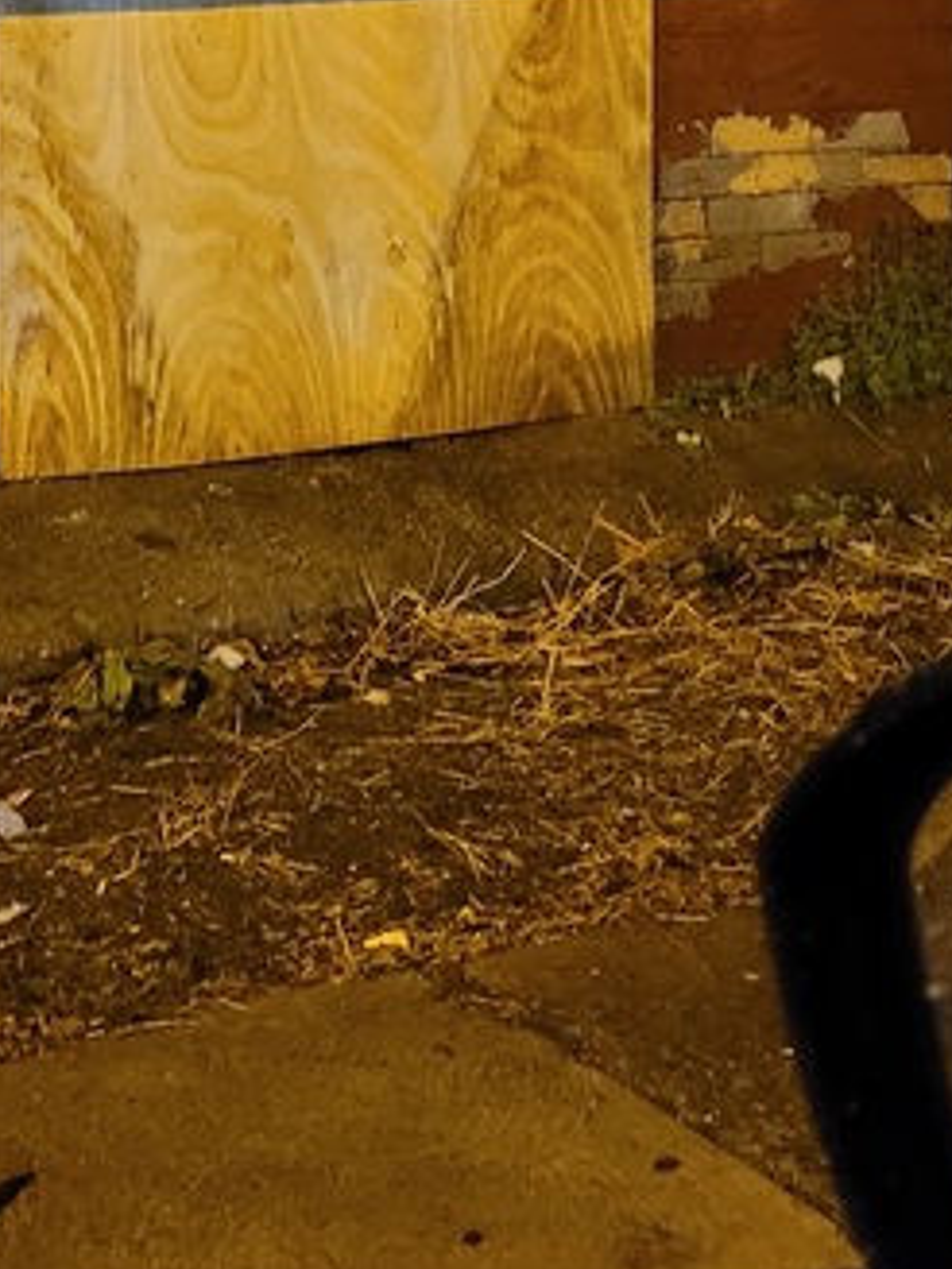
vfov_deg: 17.9
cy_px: -754
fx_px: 3484
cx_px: 147
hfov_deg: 15.4
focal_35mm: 95
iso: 1000
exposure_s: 1/24
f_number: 1.8
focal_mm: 5.4
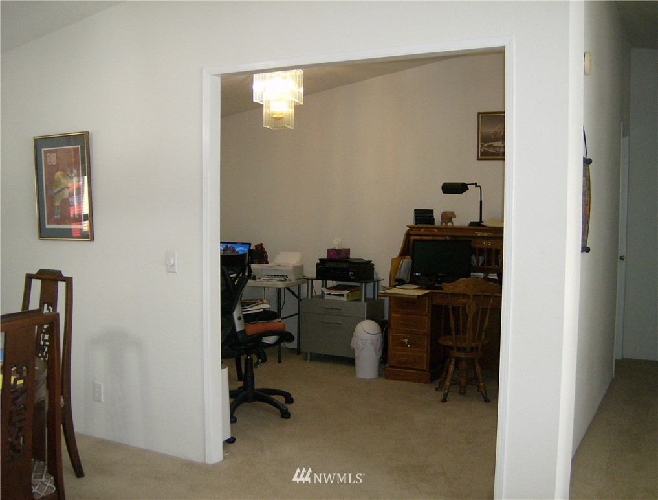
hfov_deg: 51.2
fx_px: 687
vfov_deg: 39.9
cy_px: 250
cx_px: 329
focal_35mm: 36
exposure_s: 1/60
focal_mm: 6
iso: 200
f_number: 2.8
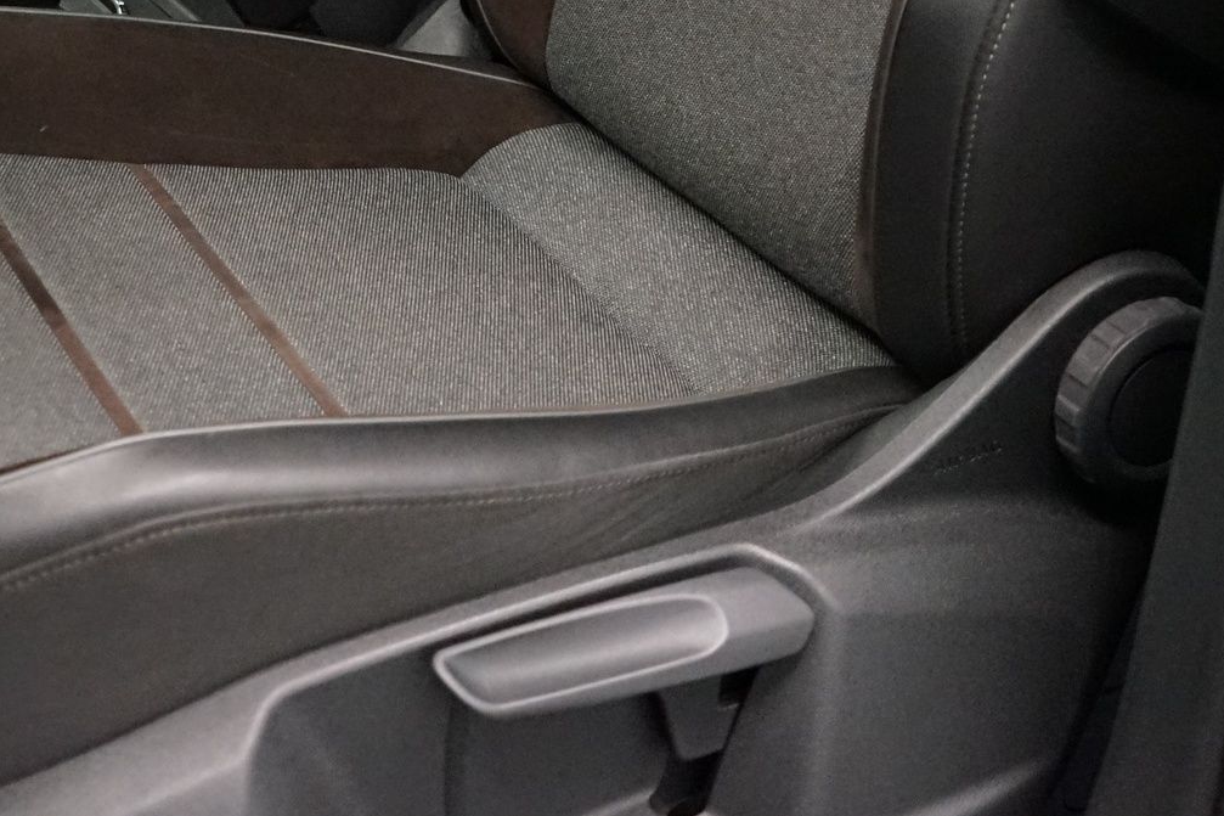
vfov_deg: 17.9
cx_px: 370
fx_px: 2447
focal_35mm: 72
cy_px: -195
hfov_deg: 27.8
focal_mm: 29
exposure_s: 1/160
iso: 6400
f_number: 3.5
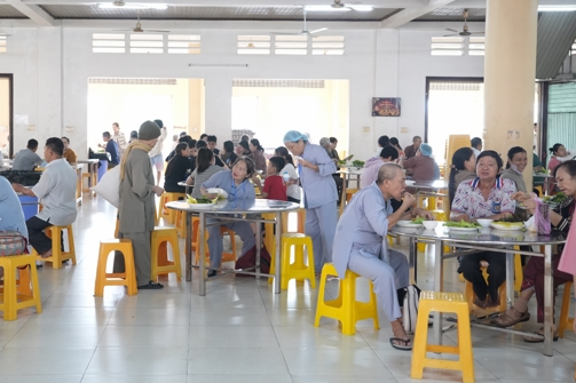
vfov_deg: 25.5
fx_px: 848
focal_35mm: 53
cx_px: 206
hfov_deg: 37.2
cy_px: 158
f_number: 2.8
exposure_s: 1/200
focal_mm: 41
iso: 2500
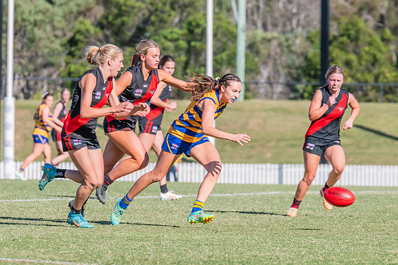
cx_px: 207
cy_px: 133
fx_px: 4973
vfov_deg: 3.1
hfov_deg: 4.6
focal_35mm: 450
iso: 800
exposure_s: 1/1250
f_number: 10
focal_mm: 380
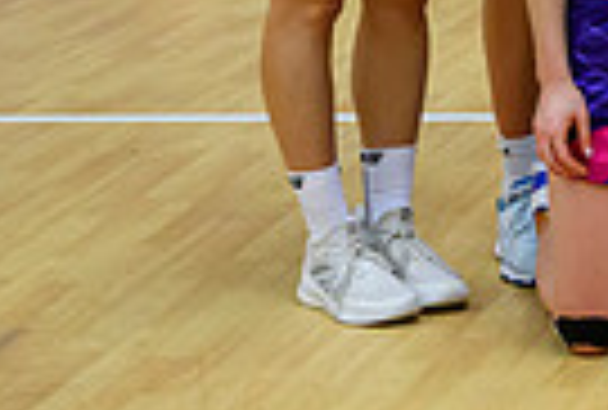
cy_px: -394
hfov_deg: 8.9
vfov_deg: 6.3
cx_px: 1374
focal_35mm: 213
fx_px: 3609
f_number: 3.5
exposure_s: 1/800
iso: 4000
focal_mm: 46
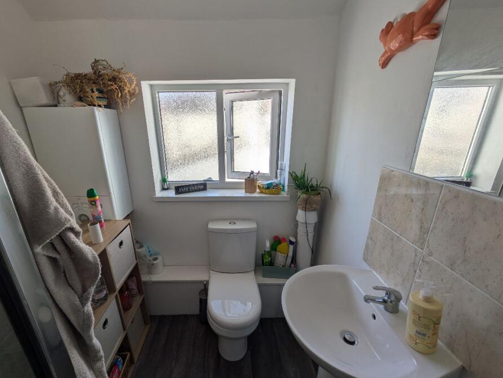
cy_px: 204
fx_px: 233
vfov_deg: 78.0
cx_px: 235
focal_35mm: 16
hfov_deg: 94.3
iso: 43
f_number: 2.2
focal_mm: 1.83
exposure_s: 1/583
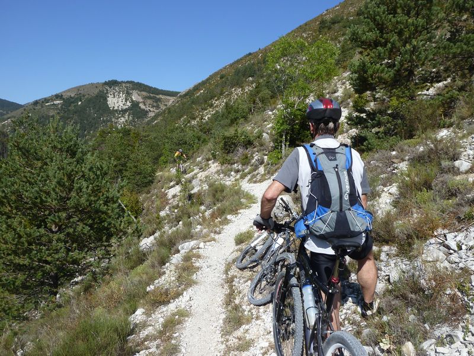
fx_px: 342
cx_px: 237
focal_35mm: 25
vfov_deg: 54.9
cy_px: 178
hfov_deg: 69.4
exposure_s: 1/400
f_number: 5
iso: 80
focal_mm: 4.1
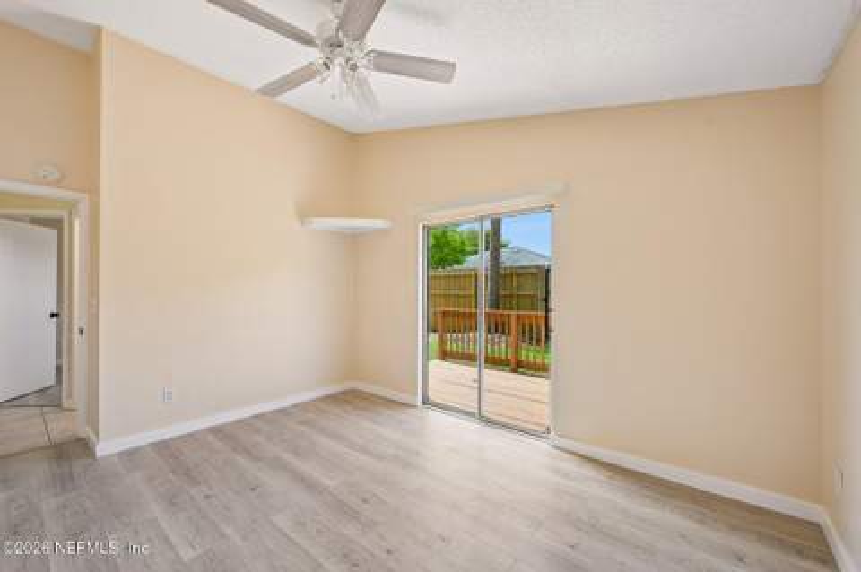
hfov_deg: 100.4
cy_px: 286
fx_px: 358
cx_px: 430
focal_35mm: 15
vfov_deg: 77.2
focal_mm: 15
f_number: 8
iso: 100
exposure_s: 1/30
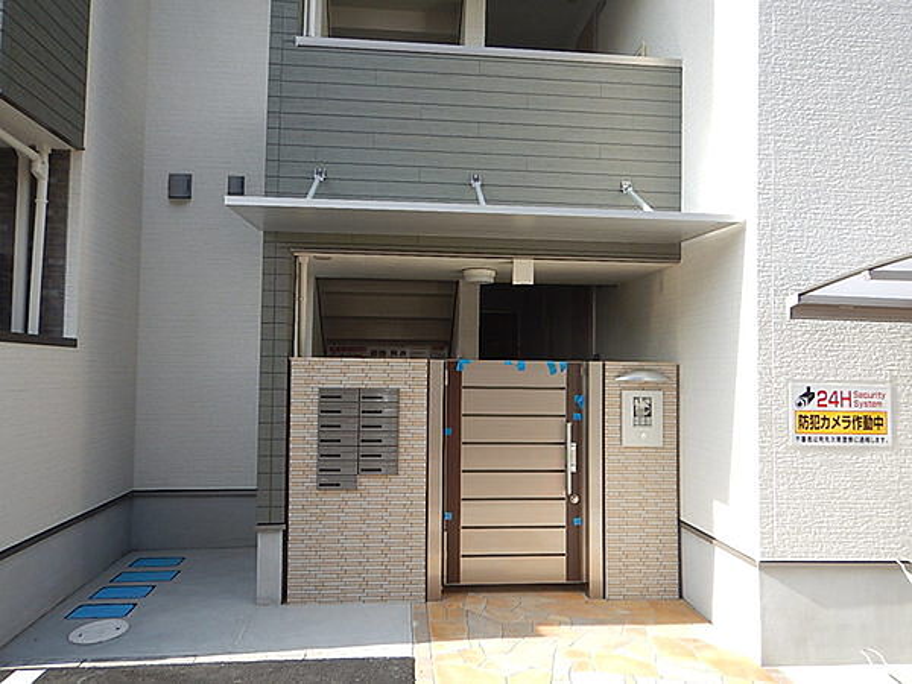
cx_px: 456
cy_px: 342
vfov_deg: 56.8
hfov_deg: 71.6
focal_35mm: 24
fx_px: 632
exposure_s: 1/640
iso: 125
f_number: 2.8
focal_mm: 4.3
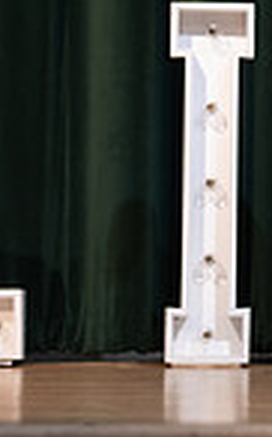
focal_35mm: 226
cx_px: 544
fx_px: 2686
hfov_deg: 5.7
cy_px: 42
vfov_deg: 9.2
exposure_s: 1/320
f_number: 1.2
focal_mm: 50
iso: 640
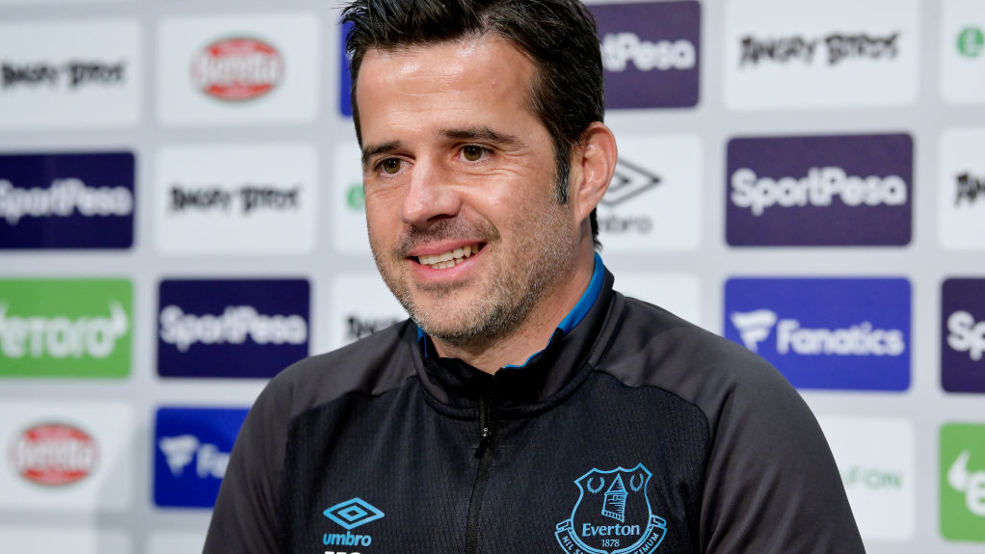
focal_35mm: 128
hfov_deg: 16.8
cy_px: 240
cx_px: 492
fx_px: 3343
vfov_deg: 9.5
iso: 4000
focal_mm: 122
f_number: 5
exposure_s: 1/250
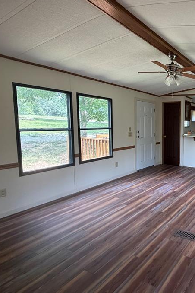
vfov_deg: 78.5
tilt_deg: -5.0
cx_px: 202
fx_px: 179
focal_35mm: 22
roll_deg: -2.1
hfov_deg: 46.3
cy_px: 140
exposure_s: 1/121
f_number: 2.2
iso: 200
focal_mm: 2.22
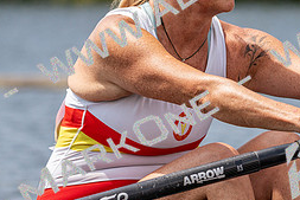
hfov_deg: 3.4
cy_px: 87
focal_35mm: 615
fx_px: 5128
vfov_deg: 2.2
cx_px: 184
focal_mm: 268
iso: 200
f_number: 5.6
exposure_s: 1/1600
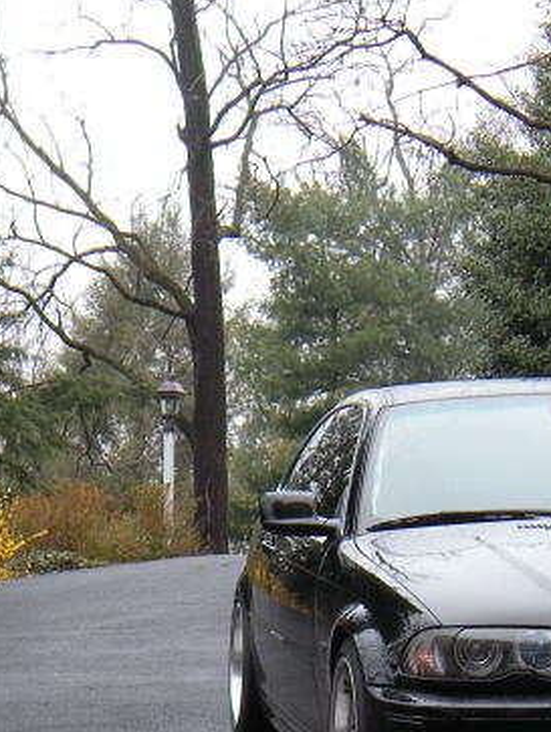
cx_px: 184
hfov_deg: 12.0
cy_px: 736
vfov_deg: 15.6
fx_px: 2627
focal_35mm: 124
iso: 78
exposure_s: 1/54.6
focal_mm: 7.4
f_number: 4
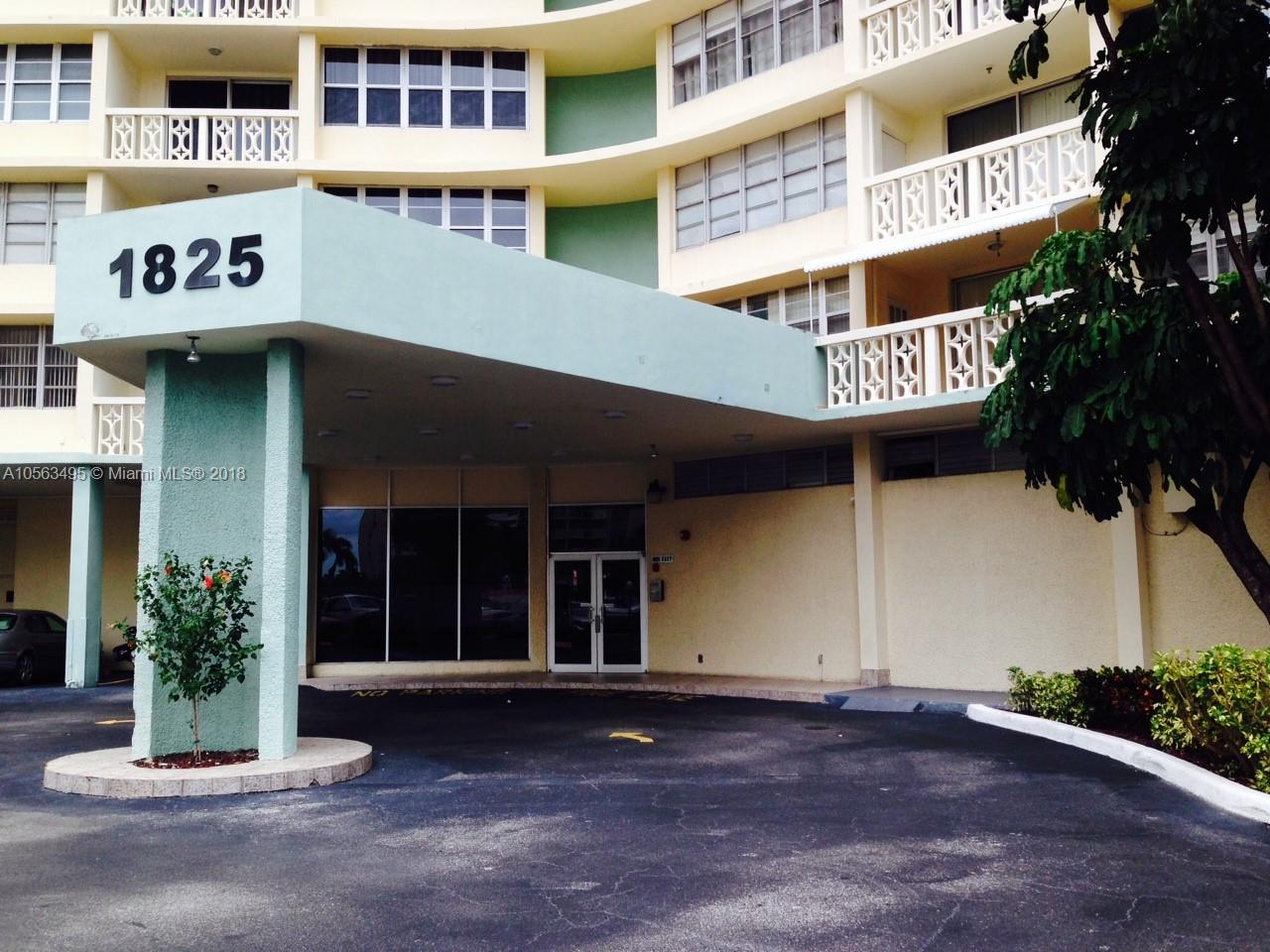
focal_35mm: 33
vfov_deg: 42.9
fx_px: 1211
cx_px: 635
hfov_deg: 55.4
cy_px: 476
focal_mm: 4.12
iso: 50
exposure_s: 1/321
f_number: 2.4
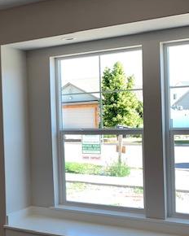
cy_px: 132
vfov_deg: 33.5
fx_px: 392
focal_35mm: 56
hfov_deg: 25.8
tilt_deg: -0.7
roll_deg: +1.8
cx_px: 0
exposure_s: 1/120
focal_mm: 4.25
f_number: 1.8
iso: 25
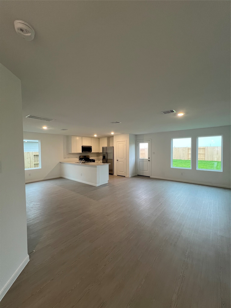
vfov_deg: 106.2
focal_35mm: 13
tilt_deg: -2.4
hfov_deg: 89.9
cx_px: 116
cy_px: 154
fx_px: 116
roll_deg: +0.5
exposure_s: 1/99
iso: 200
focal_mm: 1.57
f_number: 1.8
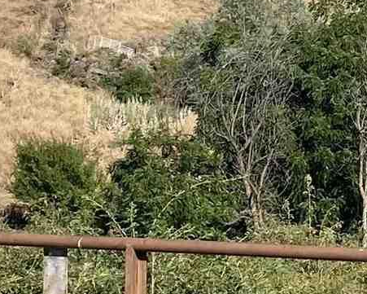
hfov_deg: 11.0
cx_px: 409
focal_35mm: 173
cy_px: 91
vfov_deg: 8.9
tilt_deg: -3.9
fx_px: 1879
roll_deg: +0.1
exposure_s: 1/2967
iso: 32
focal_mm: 4.25
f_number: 1.8
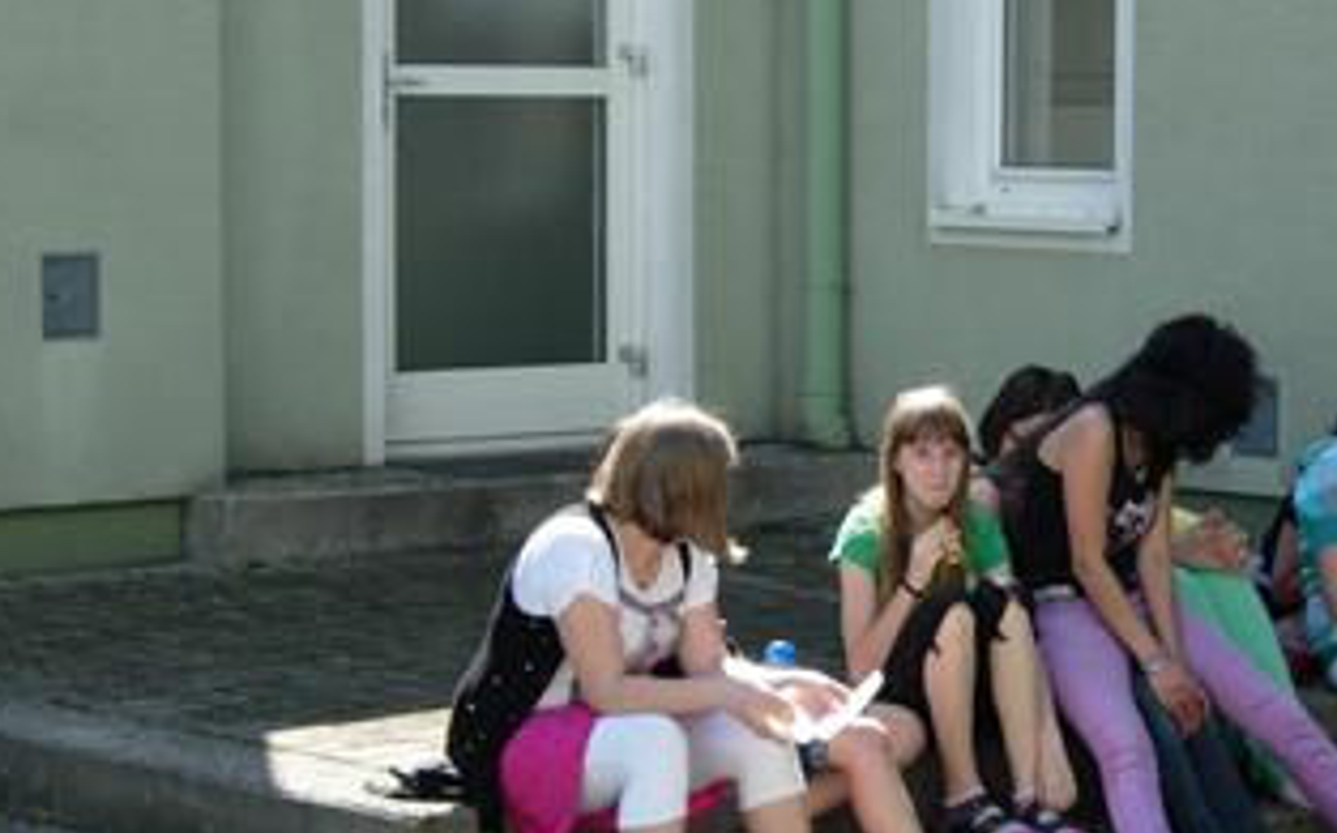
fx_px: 4514
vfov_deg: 10.5
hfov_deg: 16.7
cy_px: 536
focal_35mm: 124
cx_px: 1051
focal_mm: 12.7
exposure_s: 1/304
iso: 64
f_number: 3.5
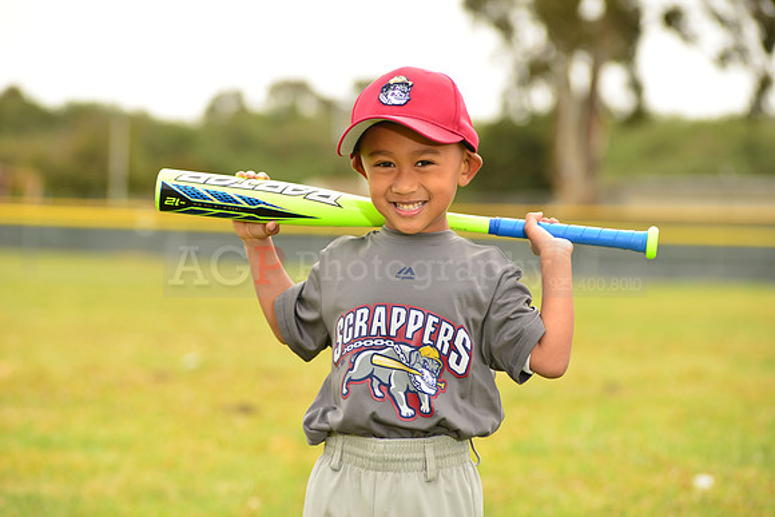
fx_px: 3122
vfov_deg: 9.5
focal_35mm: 145
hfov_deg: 14.2
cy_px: 258
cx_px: 388
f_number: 5.6
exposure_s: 1/250
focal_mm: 145
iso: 160
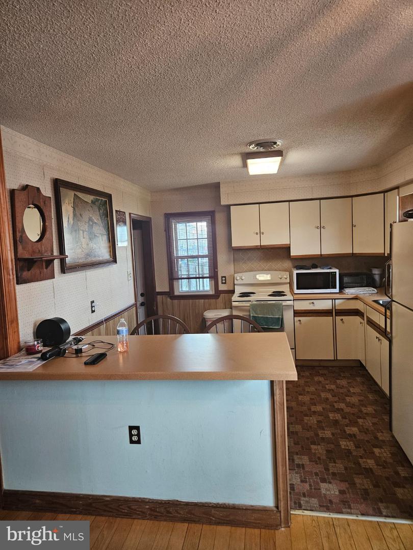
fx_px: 366
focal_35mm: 23
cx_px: 206
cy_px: 275
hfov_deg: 58.9
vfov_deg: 73.9
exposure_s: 1/120
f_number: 1.8
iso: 320
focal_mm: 5.4
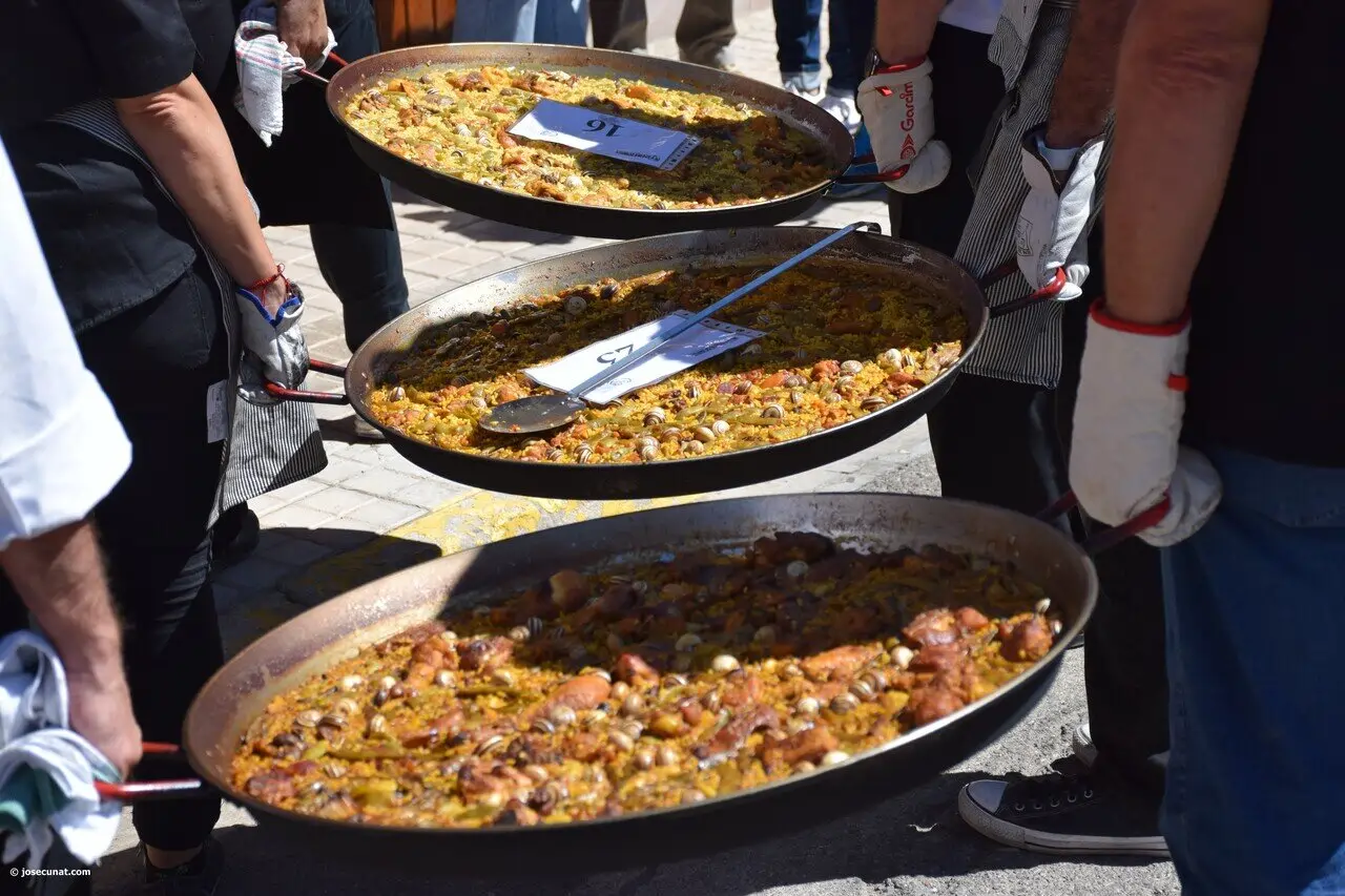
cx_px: 672
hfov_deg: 26.0
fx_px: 2914
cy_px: 448
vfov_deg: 17.5
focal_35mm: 78
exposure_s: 1/1600
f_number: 6.3
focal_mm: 52
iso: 400
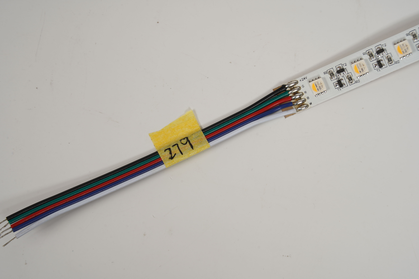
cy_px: 140
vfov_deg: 12.5
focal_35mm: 110
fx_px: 1280
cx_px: 210
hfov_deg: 18.6
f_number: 14
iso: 100
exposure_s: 1/125
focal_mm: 110
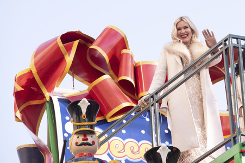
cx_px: 122
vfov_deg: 9.4
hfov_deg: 14.2
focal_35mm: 145
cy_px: 82
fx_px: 986
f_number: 5.6
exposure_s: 1/1250
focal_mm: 145
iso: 800
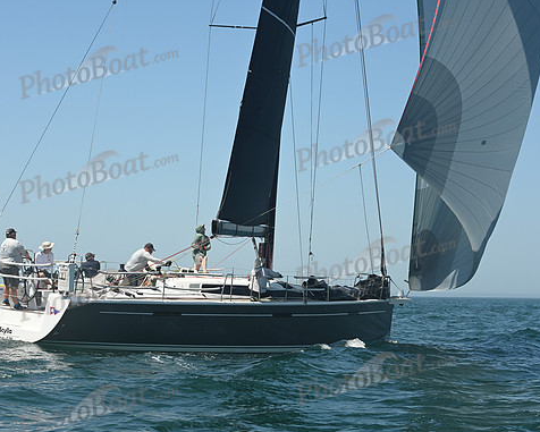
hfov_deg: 23.8
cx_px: 238
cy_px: 217
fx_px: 1279
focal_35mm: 80
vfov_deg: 19.2
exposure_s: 1/1000
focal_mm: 70
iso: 320
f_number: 8
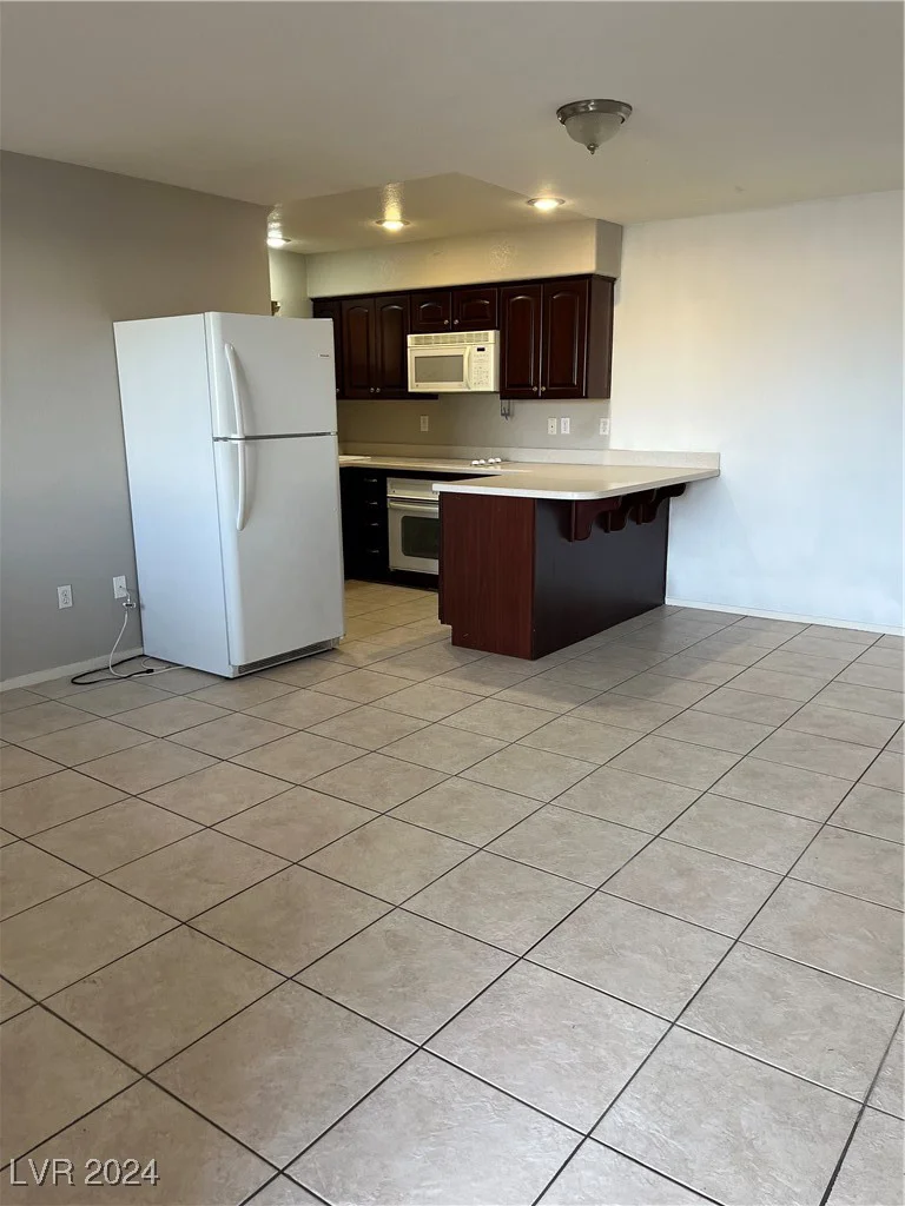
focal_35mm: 26
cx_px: 452
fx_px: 906
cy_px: 603
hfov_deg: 53.1
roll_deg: +1.3
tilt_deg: -12.9
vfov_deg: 67.3
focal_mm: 5.1
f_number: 1.6
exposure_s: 1/120
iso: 100
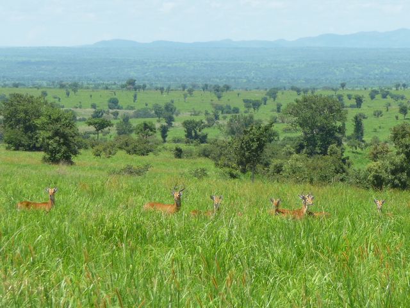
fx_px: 3139
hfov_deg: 7.5
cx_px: 205
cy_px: 154
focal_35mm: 265
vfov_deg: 5.6
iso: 125
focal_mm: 27.1
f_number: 4.8
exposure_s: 1/500
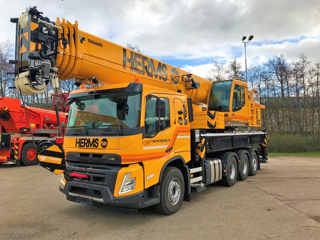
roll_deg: -0.4
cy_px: 120
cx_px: 160
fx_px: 259
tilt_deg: +7.4
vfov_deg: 49.7
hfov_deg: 63.4
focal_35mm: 28
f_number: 1.8
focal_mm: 3.99
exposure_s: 1/1100
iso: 20
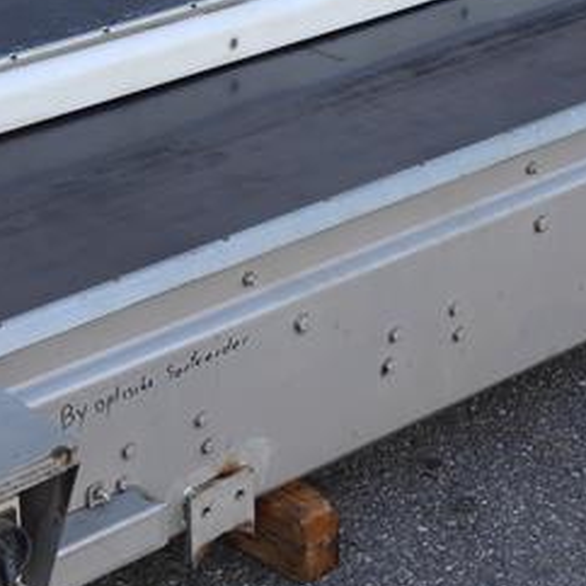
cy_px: 232
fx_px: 2432
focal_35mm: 127
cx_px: 414
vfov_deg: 13.7
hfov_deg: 13.7
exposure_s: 1/160
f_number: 4.5
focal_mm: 17
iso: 160
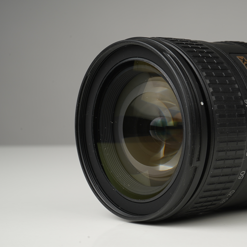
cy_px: 135
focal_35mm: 85
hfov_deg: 20.2
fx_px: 686
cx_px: 202
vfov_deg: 20.4
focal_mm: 55
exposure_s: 1/160
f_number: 16
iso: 200
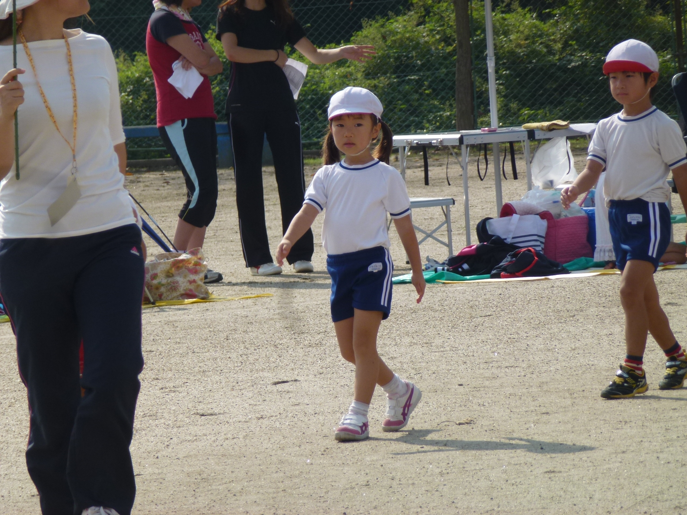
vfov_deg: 3.9
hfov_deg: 5.2
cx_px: 344
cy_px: 258
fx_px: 7621
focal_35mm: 384
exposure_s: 1/500
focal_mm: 68.8
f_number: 5.9
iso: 100
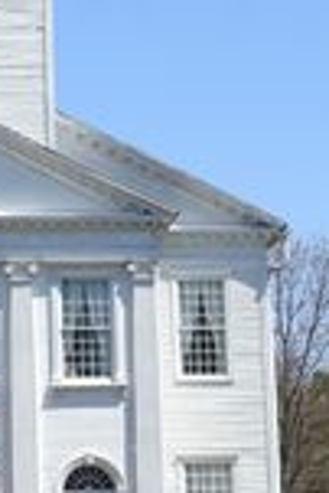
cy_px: 0
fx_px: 2038
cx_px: -46
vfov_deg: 13.6
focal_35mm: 149
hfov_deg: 9.1
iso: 125
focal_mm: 17.27
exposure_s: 1/125
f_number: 5.6
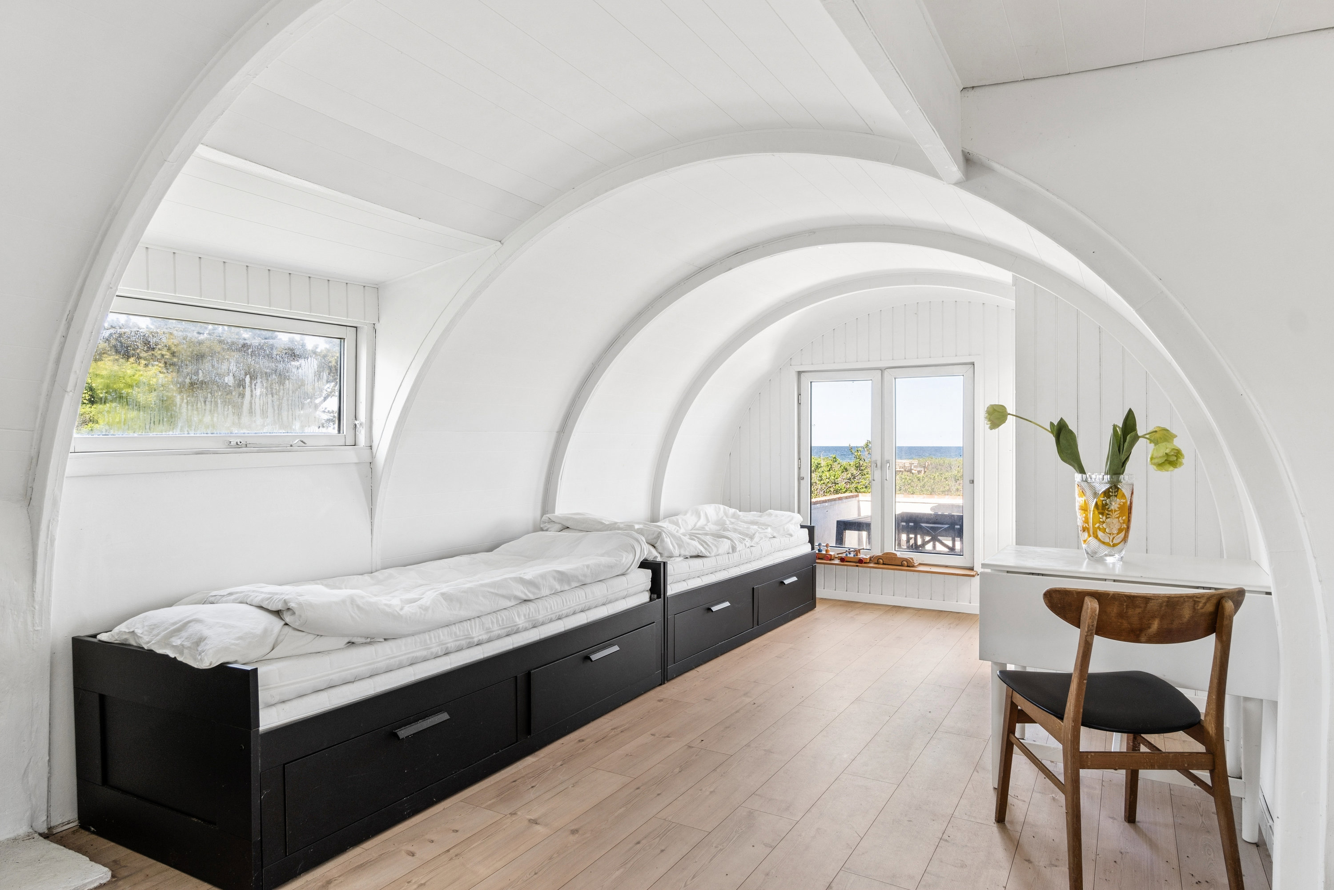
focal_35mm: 21
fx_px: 778
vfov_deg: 59.5
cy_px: 445
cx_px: 667
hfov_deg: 81.2
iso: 200
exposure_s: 1/100
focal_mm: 14
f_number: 8
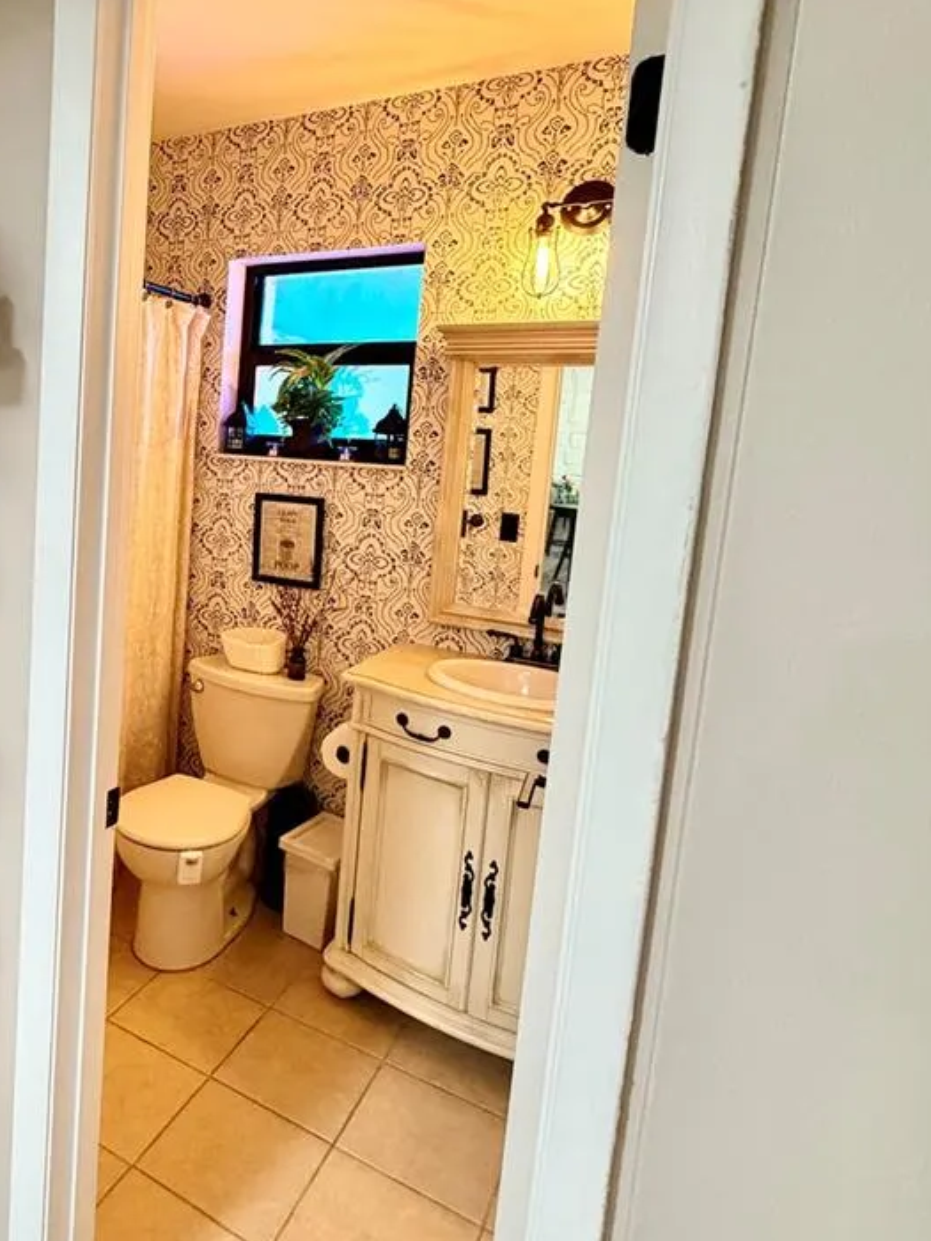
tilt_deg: -7.6
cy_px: 546
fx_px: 861
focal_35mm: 24
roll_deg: -3.6
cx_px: 151
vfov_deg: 71.3
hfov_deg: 52.1
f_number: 2.2
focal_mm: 2.22
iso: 320
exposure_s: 1/60
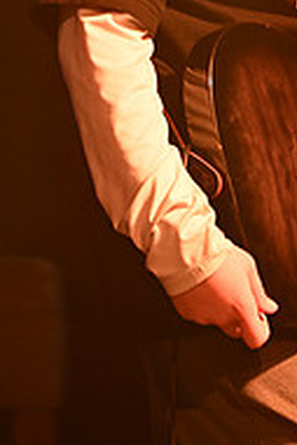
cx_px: 254
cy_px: -61
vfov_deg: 3.4
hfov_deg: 2.3
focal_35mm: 611
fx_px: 7547
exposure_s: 1/320
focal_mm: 200
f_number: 2.8
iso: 2500
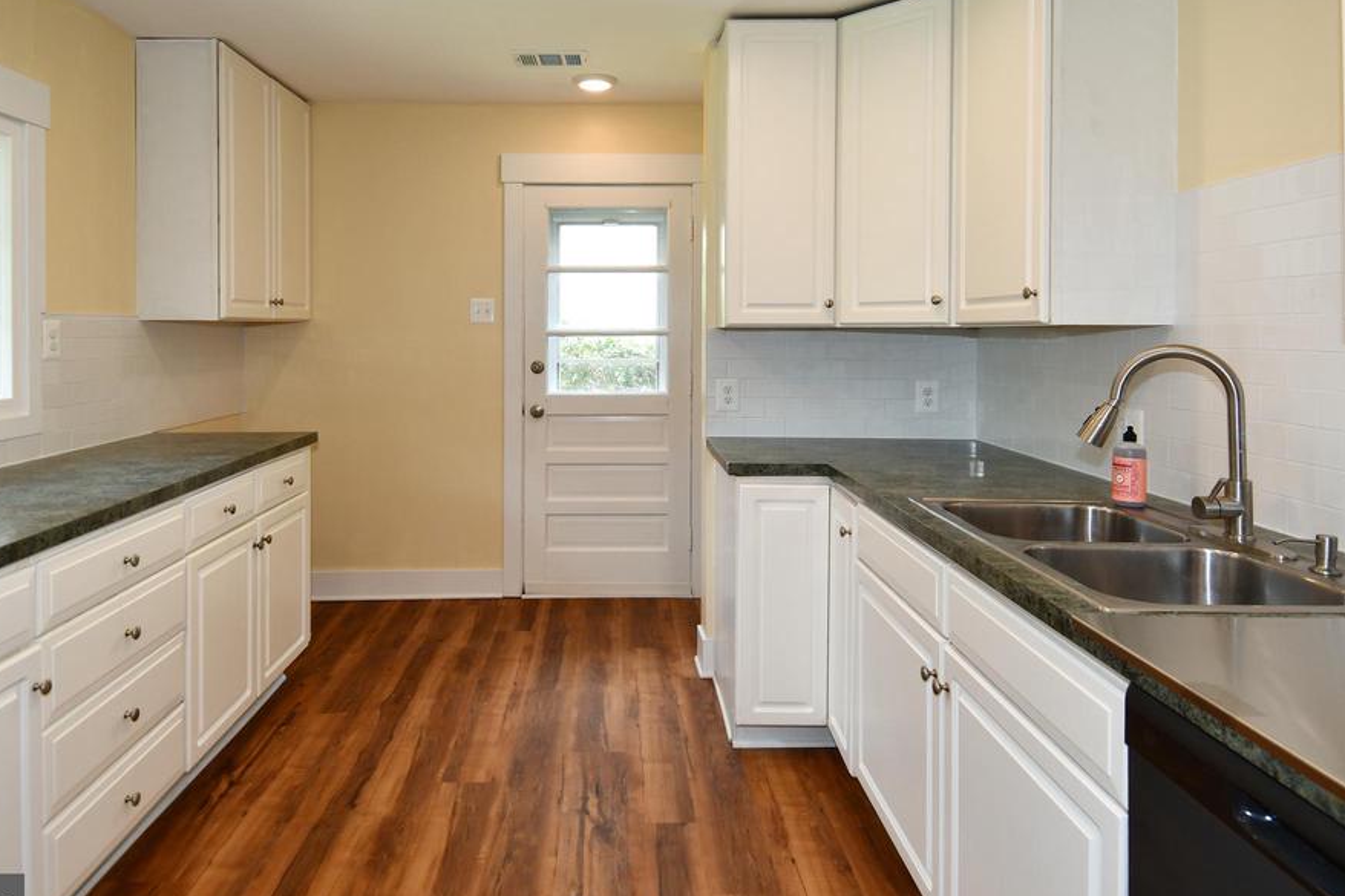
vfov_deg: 59.4
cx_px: 639
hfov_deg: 81.2
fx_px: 784
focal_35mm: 21
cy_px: 407
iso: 200
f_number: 4.5
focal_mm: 12
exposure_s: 1/80
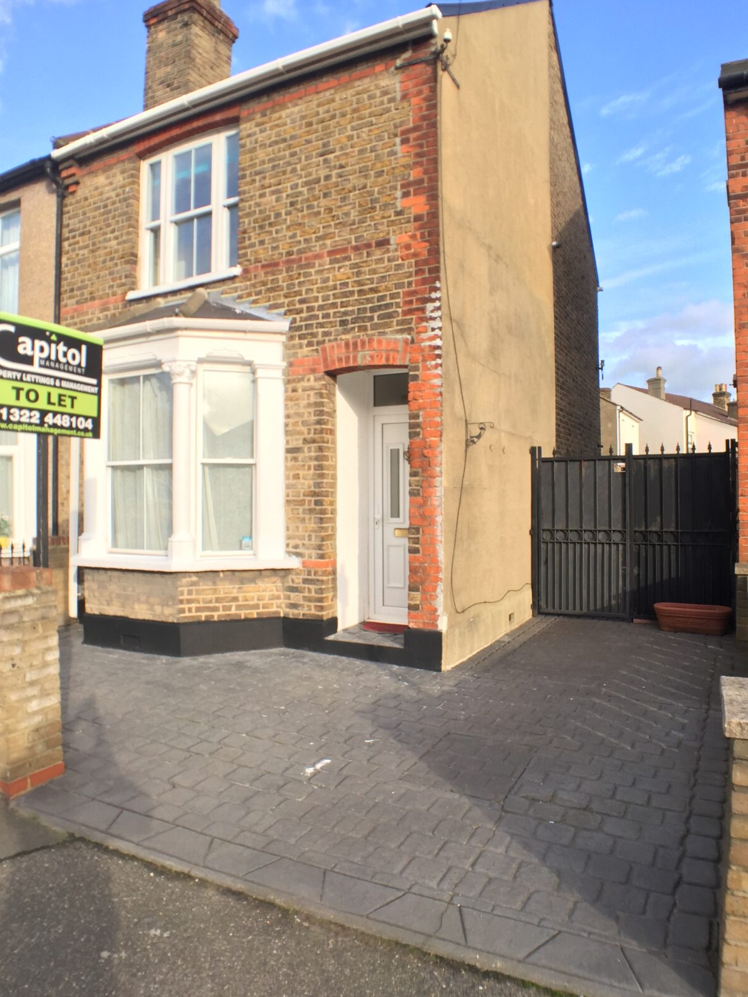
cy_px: 494
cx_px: 371
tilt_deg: +1.1
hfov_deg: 41.8
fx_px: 980
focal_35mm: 34
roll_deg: +0.6
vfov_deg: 54.0
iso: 32
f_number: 2.2
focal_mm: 4.15
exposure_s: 1/399
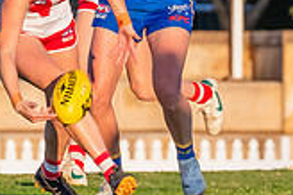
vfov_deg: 0.6
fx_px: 17985
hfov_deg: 0.9
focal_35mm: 2212
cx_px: 58
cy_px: -80
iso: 800
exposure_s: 1/1250
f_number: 7.1
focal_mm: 300
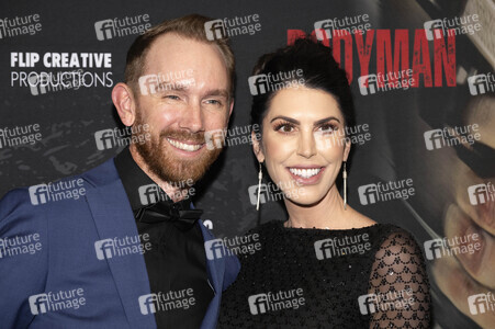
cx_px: 248
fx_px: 1058
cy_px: 164
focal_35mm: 77
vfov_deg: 17.7
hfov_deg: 26.3
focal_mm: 77
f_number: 5.6
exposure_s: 1/200
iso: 800
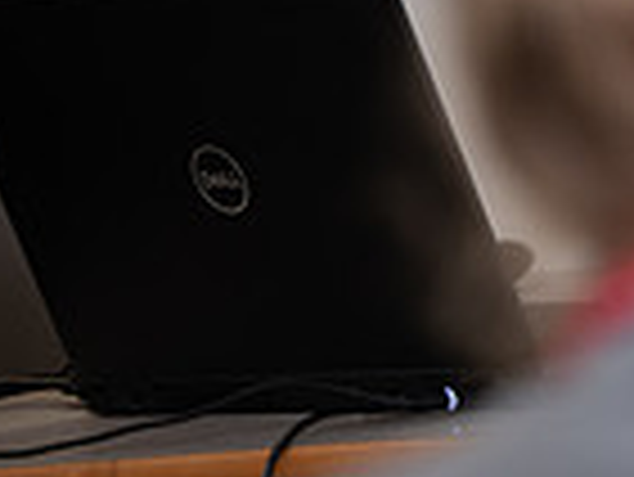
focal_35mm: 535
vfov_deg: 2.8
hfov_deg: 3.7
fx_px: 9807
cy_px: -56
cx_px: 1277
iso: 640
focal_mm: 135
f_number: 3.2
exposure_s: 1/200
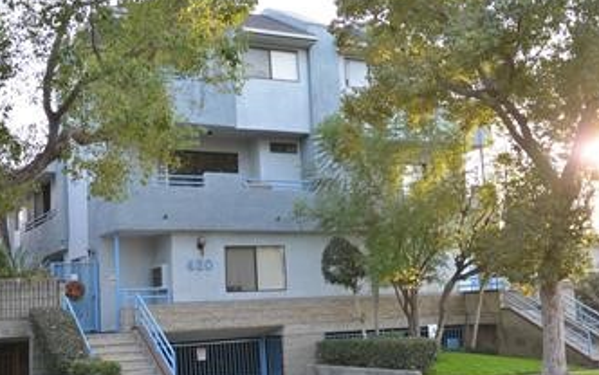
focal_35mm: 47
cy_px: 209
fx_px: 768
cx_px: 263
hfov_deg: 42.5
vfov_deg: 27.4
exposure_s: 1/2000
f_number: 2.8
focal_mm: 40
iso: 2500
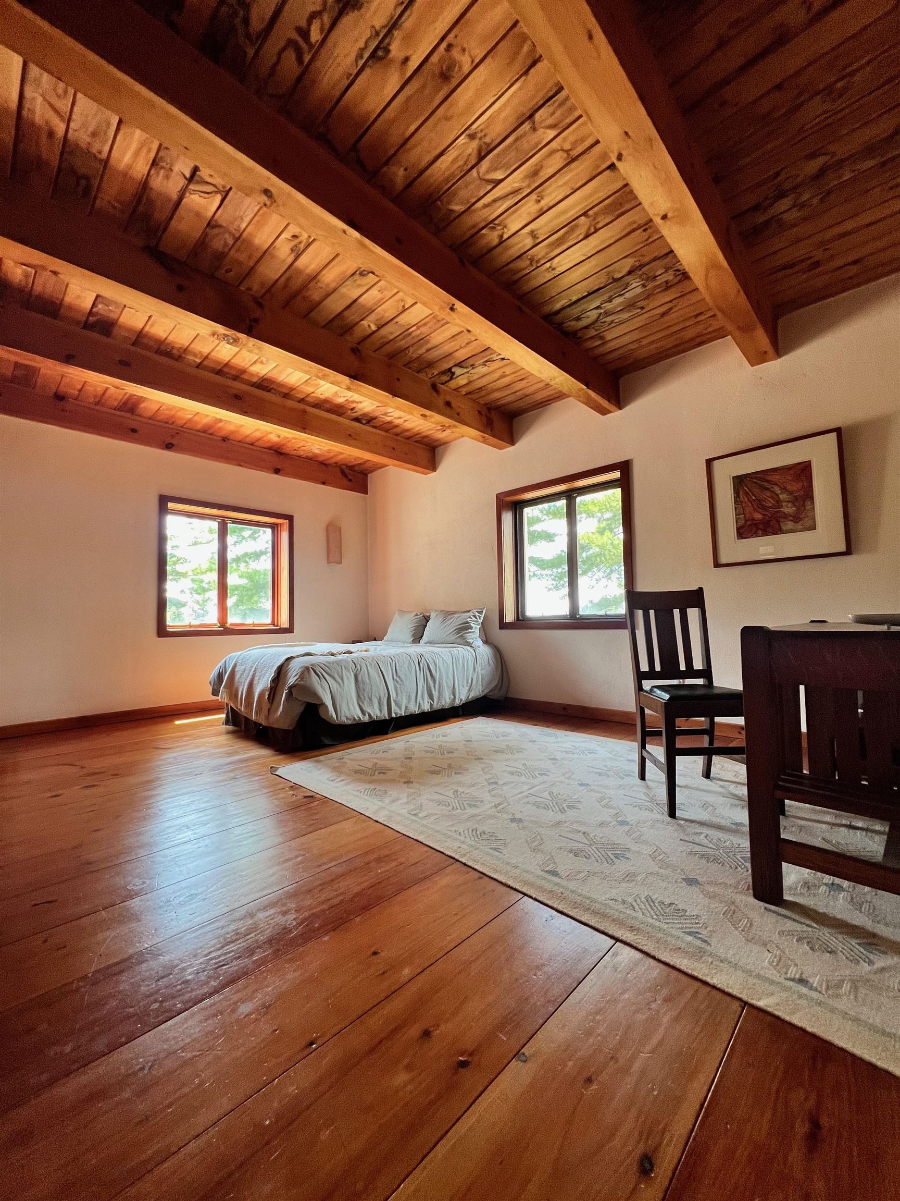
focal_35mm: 13
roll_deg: +0.5
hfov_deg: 89.9
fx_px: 451
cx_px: 450
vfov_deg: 106.2
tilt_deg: +2.2
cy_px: 600
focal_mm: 1.57
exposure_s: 1/99
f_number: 1.8
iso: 160
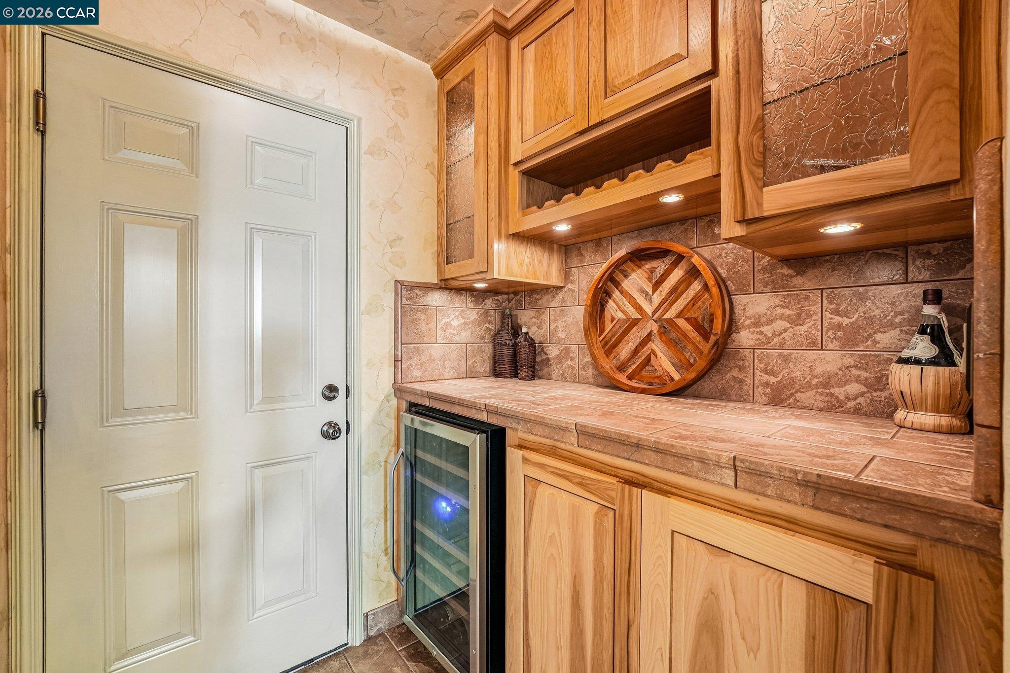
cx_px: 505
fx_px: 393
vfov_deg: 81.2
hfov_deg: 104.3
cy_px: 336
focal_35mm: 14
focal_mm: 14
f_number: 8
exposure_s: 1/8
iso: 800
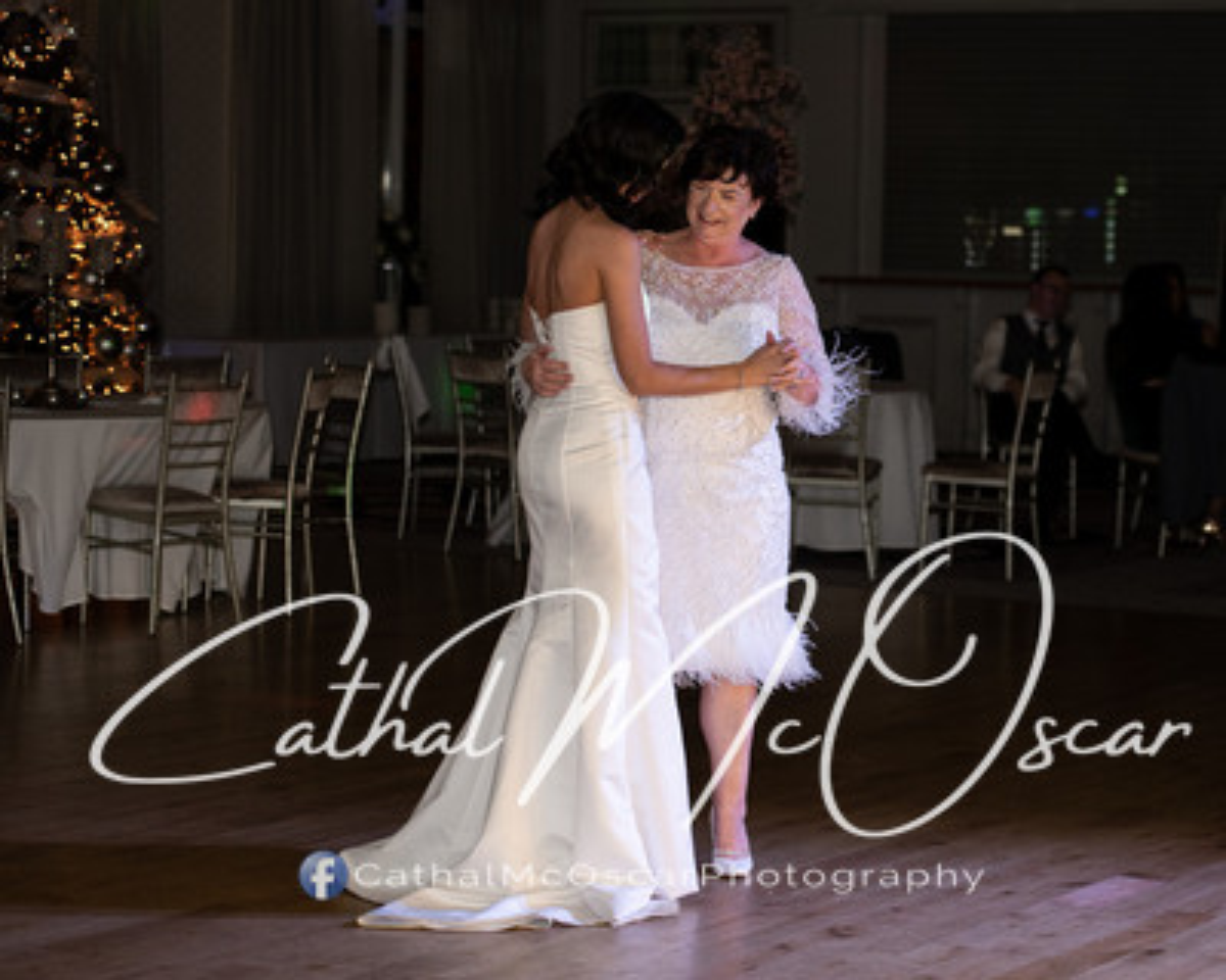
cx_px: 860
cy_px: 420
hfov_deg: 14.6
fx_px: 4777
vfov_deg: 11.7
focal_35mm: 132
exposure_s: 1/250
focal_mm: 100
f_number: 2.8
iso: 640
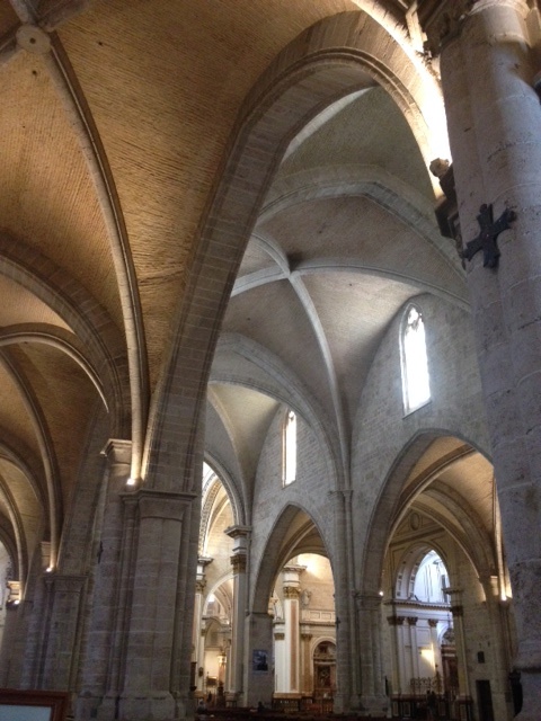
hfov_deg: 40.7
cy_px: 360
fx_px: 729
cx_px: 270
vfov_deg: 52.6
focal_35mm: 35
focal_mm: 4.28
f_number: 2.4
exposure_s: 1/17
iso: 400
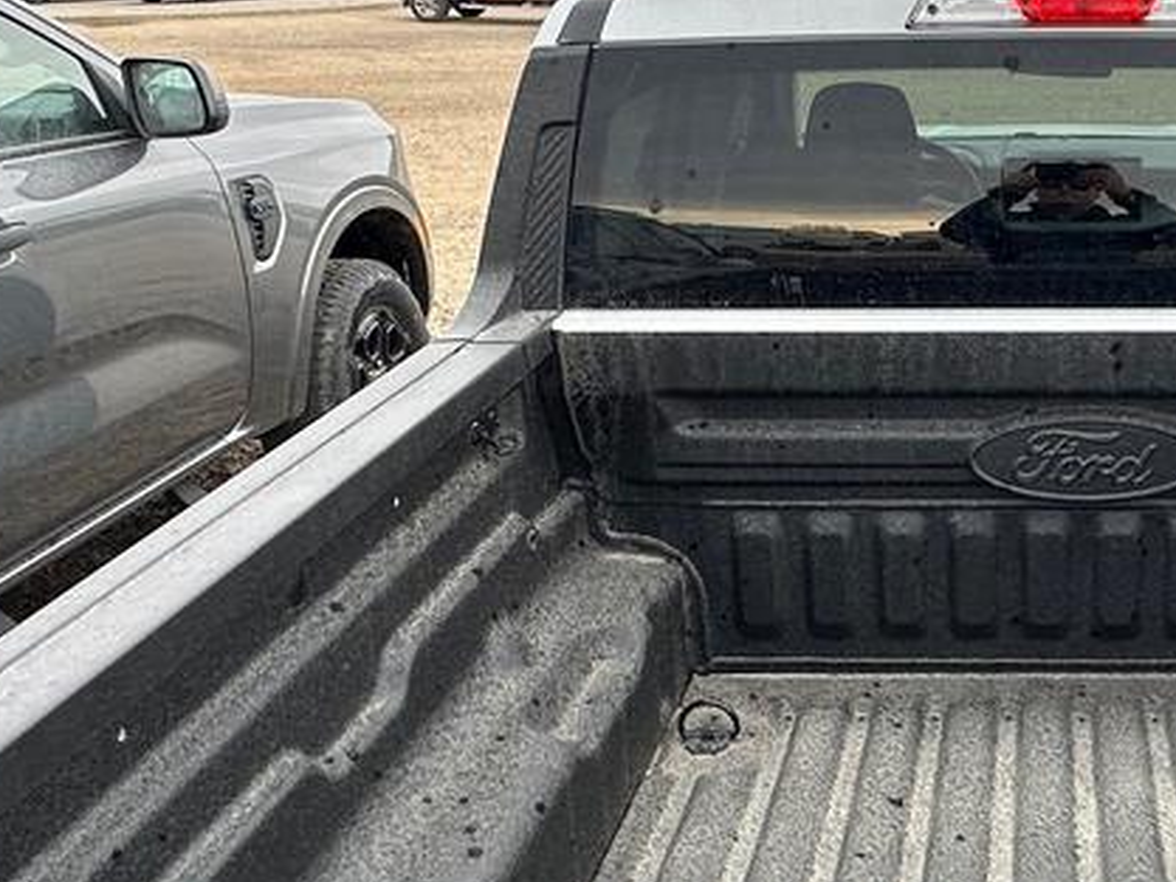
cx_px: 1041
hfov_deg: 40.7
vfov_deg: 33.6
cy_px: 426
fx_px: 1461
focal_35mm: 43
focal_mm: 2.22
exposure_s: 1/99
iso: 64
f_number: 2.2
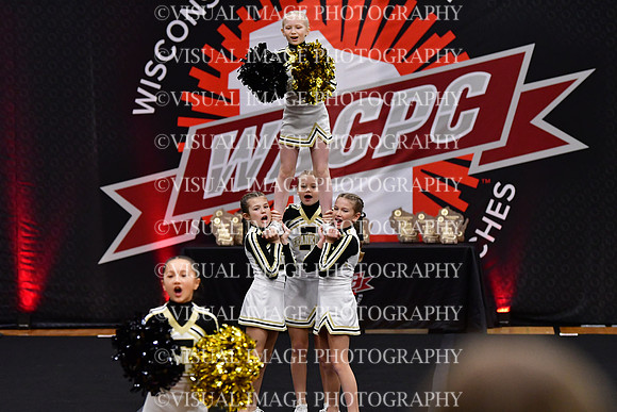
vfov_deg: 7.6
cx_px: 308
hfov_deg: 11.4
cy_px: 206
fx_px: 3086
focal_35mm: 180
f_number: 2.8
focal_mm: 120
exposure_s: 1/800
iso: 4000
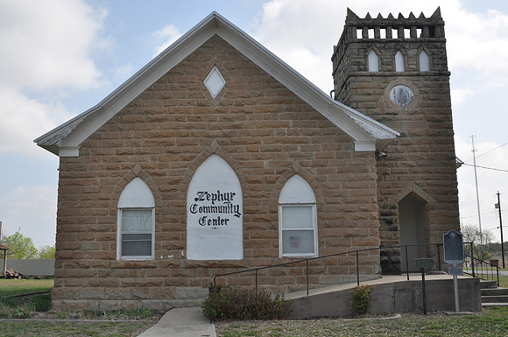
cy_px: 168
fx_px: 507
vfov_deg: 36.8
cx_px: 254
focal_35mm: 36
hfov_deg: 53.2
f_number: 5.6
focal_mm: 24
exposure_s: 1/125
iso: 220
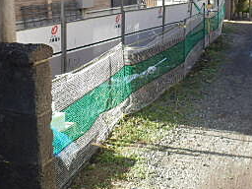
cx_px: 178
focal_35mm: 60
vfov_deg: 23.8
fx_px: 437
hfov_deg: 31.8
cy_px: 20
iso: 80
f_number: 3
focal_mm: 4.2
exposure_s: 1/160
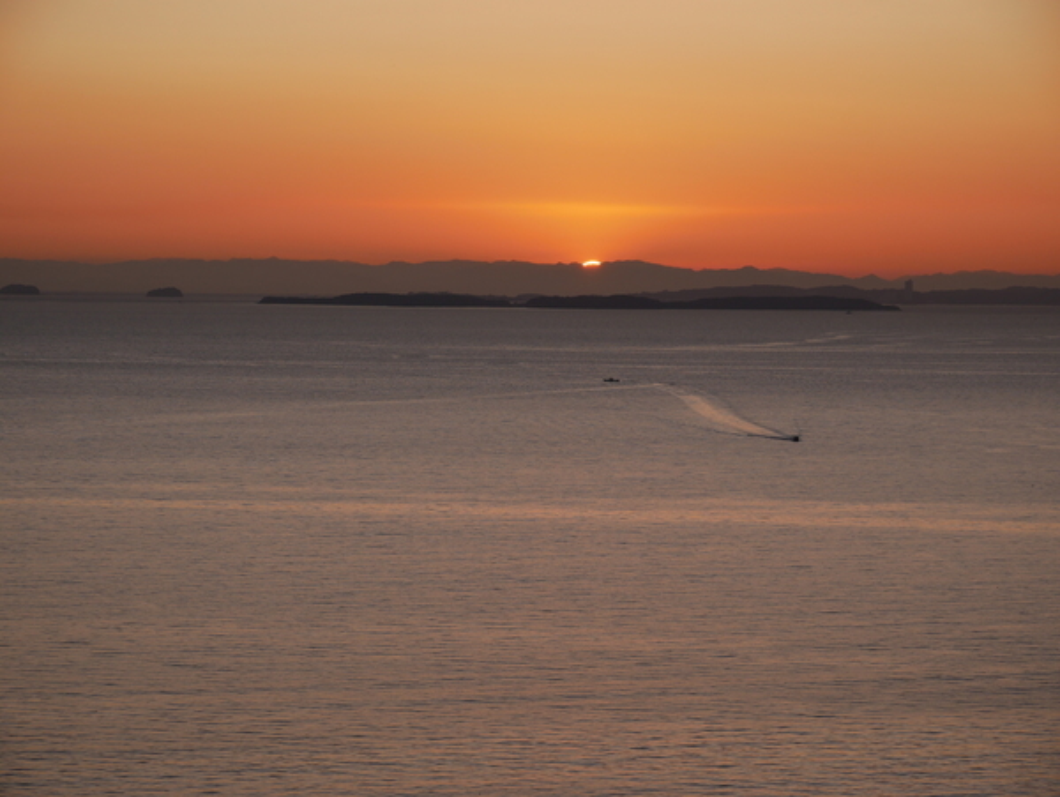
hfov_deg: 16.4
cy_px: 398
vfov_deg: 12.4
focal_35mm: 120
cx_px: 530
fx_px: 3678
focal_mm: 60
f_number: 7.1
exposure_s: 1/320
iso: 200
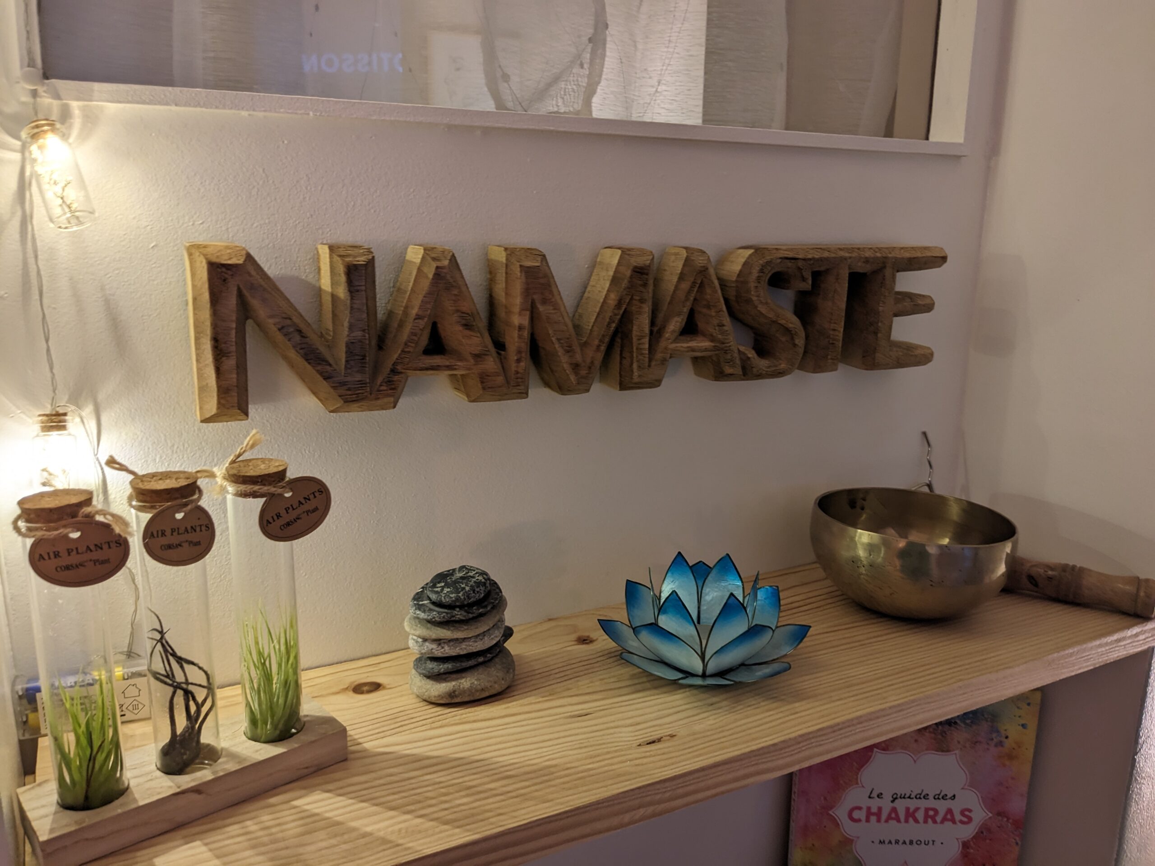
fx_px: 901
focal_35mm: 27
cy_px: 433
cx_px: 578
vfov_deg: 51.4
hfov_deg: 65.3
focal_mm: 4.38
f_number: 1.73
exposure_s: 1/5.88
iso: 56
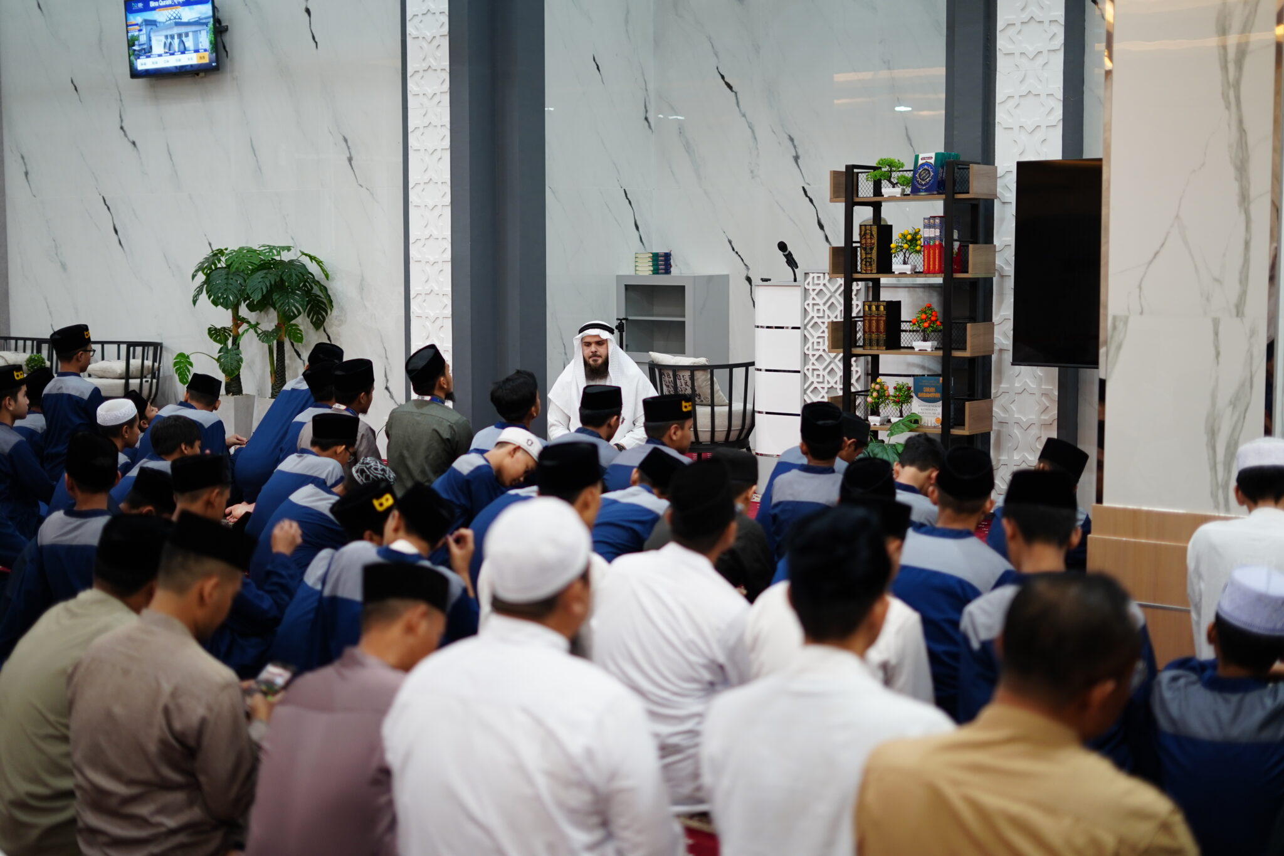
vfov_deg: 27.0
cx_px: 642
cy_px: 428
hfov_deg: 39.6
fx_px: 1783
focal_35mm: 50
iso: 640
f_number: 1.8
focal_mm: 50
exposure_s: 1/100
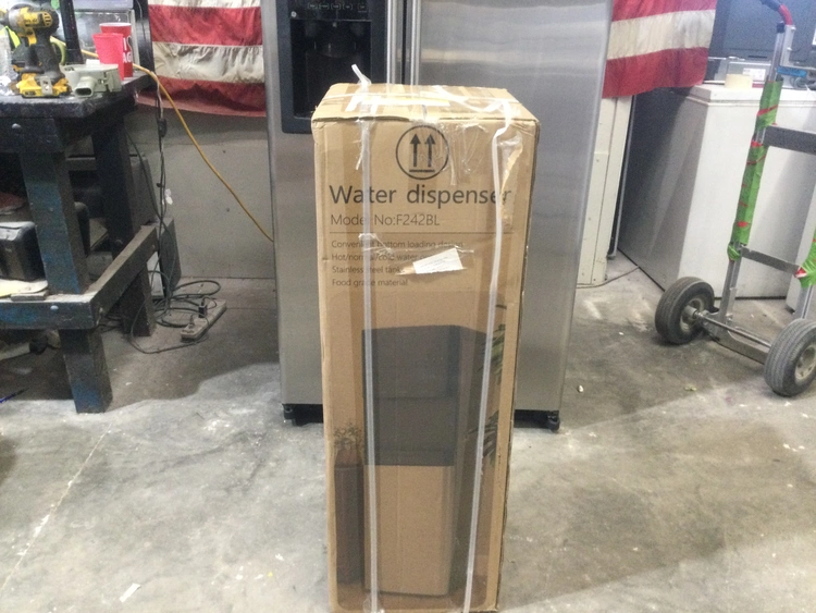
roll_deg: -1.2
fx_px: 731
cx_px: 408
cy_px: 306
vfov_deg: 45.5
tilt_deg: -23.6
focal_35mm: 31
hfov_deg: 58.3
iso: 160
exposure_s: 1/30
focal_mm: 3.3
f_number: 2.4
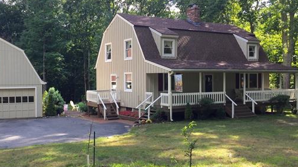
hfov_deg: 50.2
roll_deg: -0.6
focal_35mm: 40
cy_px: 88
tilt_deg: -1.9
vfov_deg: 29.6
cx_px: 118
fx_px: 316
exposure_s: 1/223
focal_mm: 4.15
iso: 32
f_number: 2.2
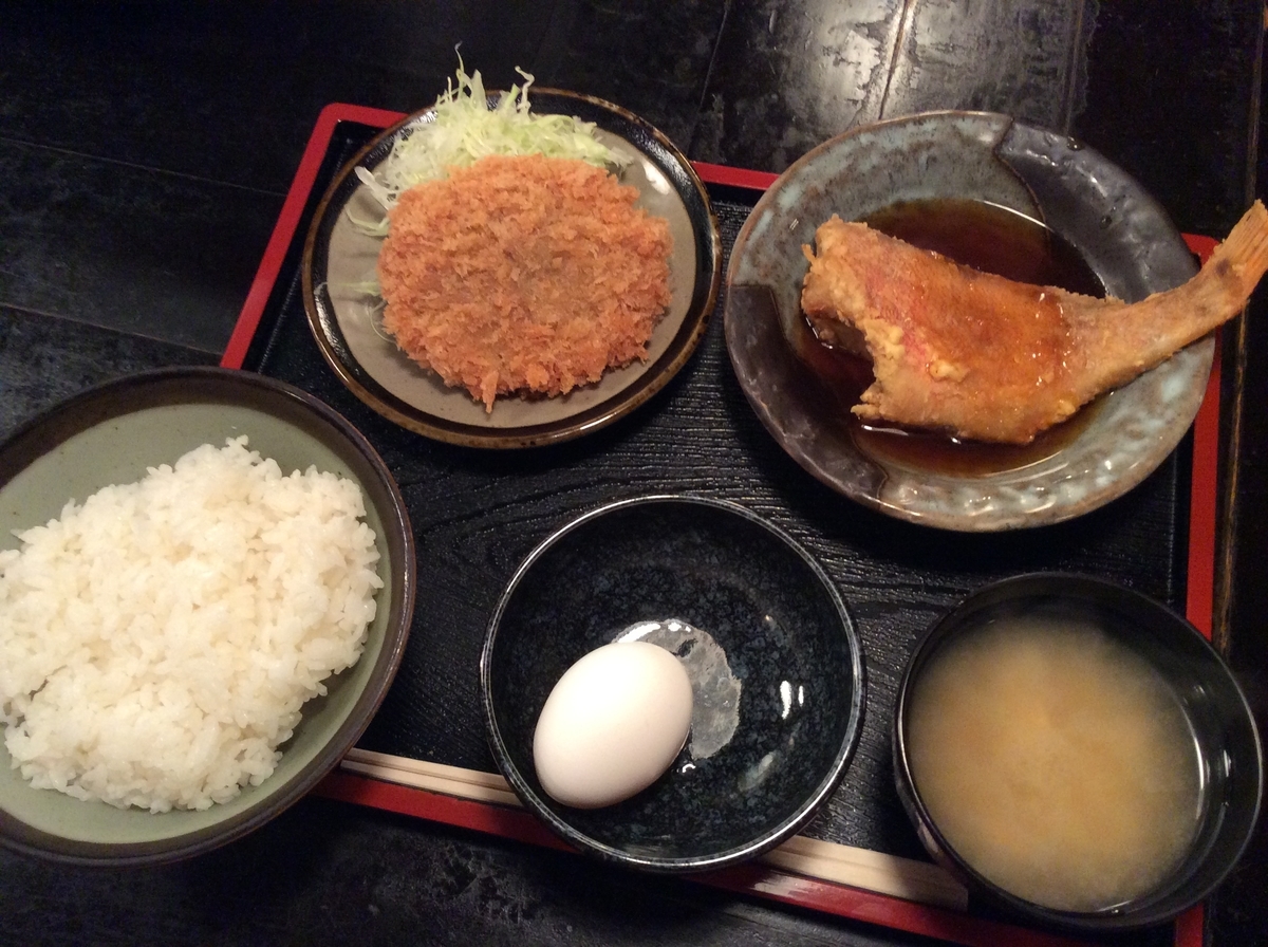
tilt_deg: -66.1
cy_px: 474
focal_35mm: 32
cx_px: 634
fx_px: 1170
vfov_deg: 44.0
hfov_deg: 56.9
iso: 250
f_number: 2.4
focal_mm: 3.3
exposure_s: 1/24
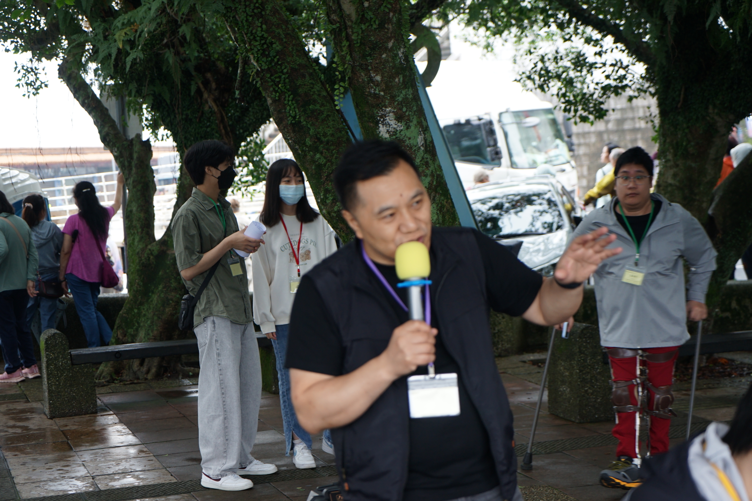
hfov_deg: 28.8
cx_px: 376
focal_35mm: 70
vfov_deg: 19.5
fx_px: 1462
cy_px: 250
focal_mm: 70
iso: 400
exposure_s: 1/80
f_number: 4
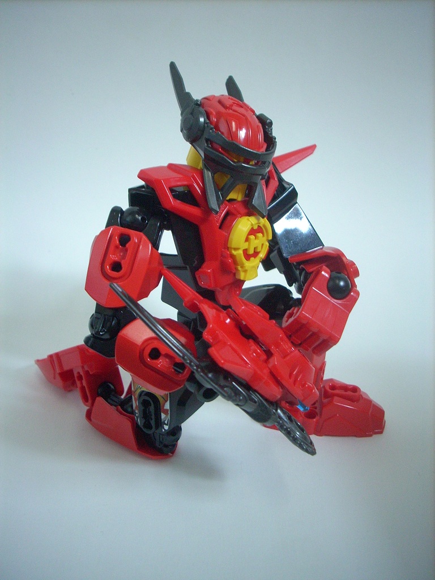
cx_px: 218
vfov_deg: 50.1
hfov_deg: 38.7
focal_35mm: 37
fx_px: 620
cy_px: 290
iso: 200
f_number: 2.8
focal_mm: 6.2
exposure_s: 1/8.4
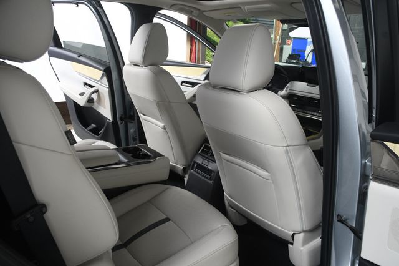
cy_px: 133
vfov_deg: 43.6
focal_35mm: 30
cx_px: 200
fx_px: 332
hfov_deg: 62.0
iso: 100
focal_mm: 20
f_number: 6.3
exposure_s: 1/160
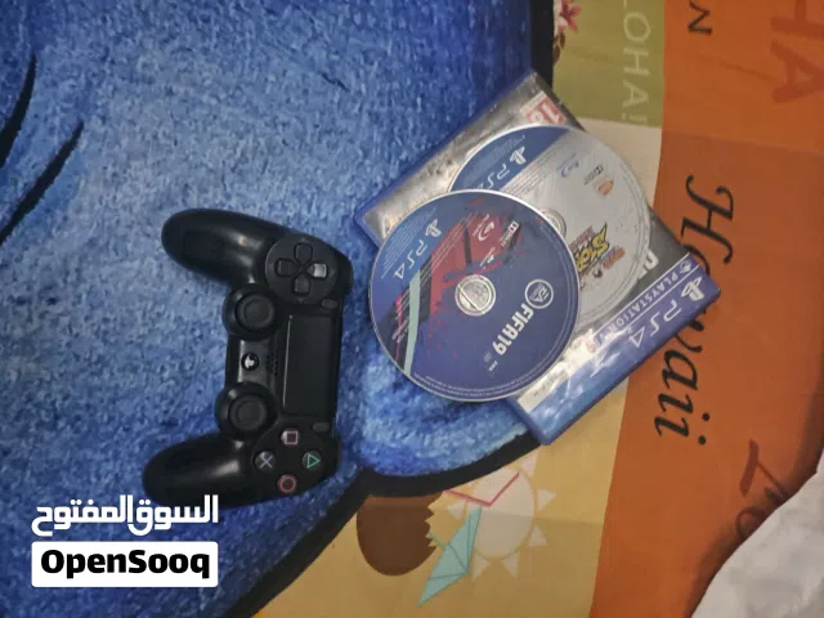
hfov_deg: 69.4
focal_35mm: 25
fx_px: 595
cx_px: 412
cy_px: 309
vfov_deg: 54.9
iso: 640
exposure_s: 1/20
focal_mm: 4.65
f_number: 1.8
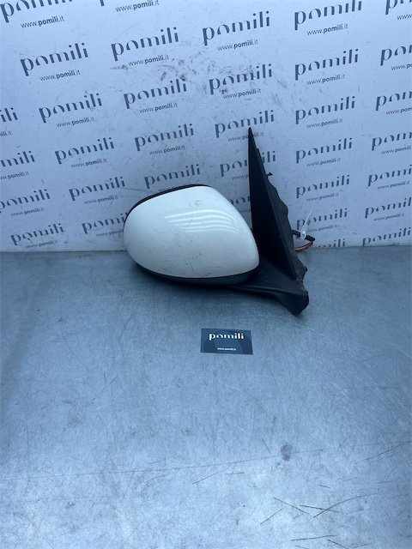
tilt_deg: -36.8
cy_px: 274
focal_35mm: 26
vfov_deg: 67.3
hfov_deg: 53.1
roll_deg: -2.8
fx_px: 413
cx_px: 206
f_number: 1.8
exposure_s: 1/1245
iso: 32
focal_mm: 4.25
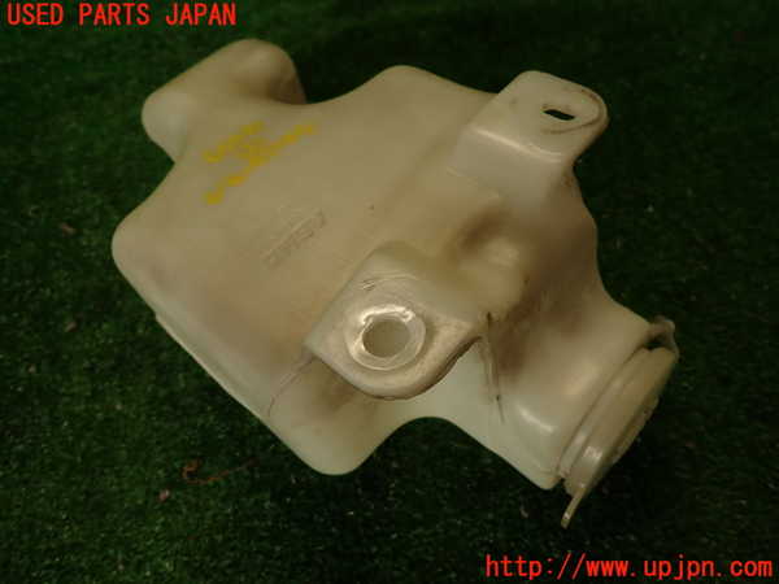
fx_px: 563
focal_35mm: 25
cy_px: 292
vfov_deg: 54.9
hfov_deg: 69.4
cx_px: 390
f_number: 2
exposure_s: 1/80
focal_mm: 4.5
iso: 100
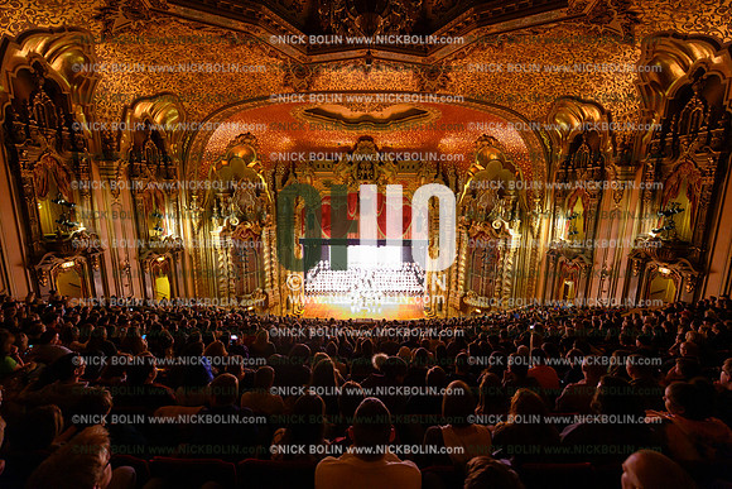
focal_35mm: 14
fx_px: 285
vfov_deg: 81.2
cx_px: 366
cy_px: 244
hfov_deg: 104.2
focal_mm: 14
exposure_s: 1/13
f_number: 4
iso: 8000
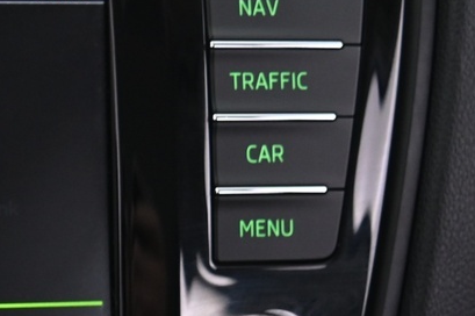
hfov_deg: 13.8
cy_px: 446
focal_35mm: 139
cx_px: -267
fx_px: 1833
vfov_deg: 9.6
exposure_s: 1/13
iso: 2000
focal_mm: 35
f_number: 4
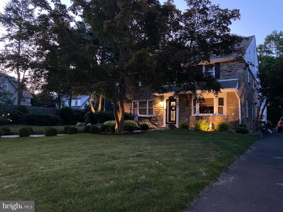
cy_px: 106
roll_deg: -2.4
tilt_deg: +5.3
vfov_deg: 53.1
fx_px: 213
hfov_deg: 67.3
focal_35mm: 26
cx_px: 142
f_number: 1.8
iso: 1000
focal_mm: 4.25
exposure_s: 1/24
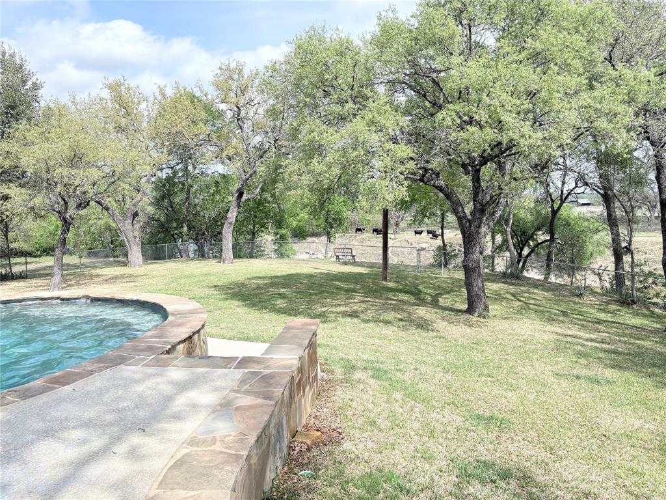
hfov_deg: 67.3
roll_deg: +1.5
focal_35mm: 26
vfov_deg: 53.1
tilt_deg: -5.1
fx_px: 500
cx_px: 333
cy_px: 250
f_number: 1.6
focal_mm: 5.96
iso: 50
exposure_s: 1/1848
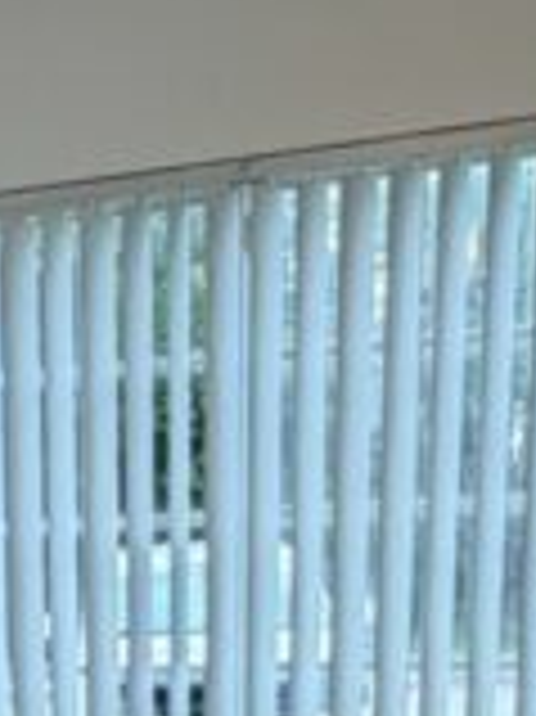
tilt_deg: -20.9
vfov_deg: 18.8
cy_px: 1117
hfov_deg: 15.7
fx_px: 1861
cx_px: -122
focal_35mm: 90
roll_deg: +4.1
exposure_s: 1/120
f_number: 2.2
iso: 160
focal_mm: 2.22
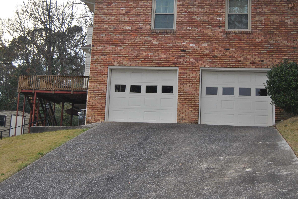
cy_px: 73
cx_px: 159
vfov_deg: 25.0
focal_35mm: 54
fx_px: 448
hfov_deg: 36.8
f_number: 4
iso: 200
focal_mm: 28
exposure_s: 1/125
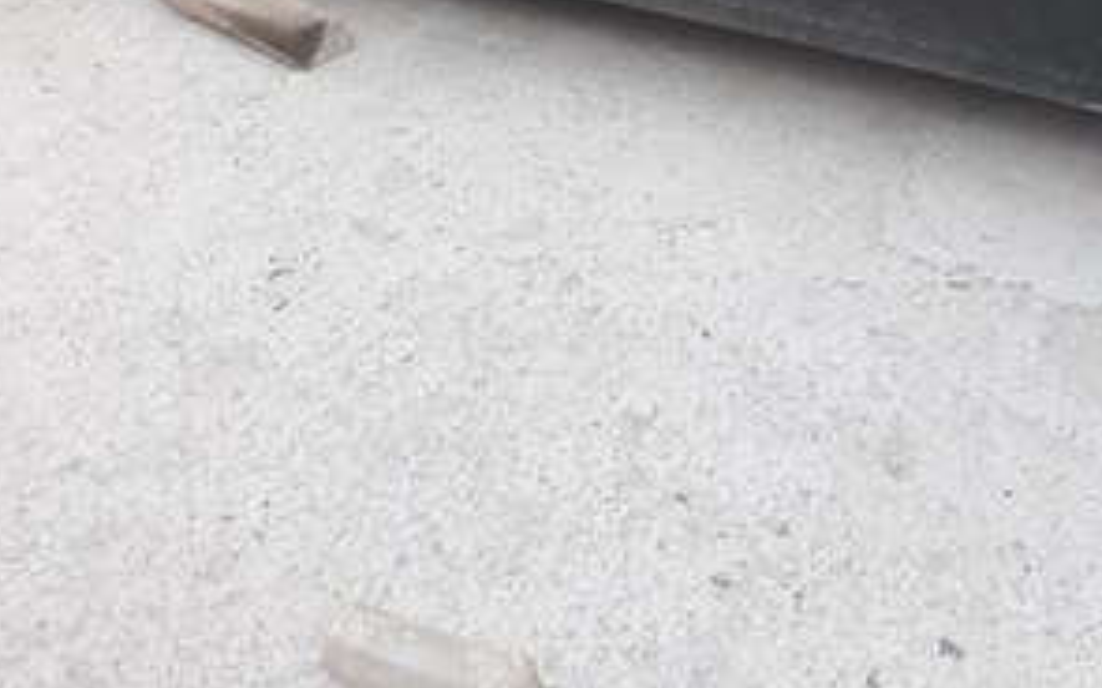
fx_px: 1921
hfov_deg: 31.2
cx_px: 874
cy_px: -234
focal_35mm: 64
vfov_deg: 18.7
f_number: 1.9
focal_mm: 3.6
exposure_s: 1/100
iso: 64
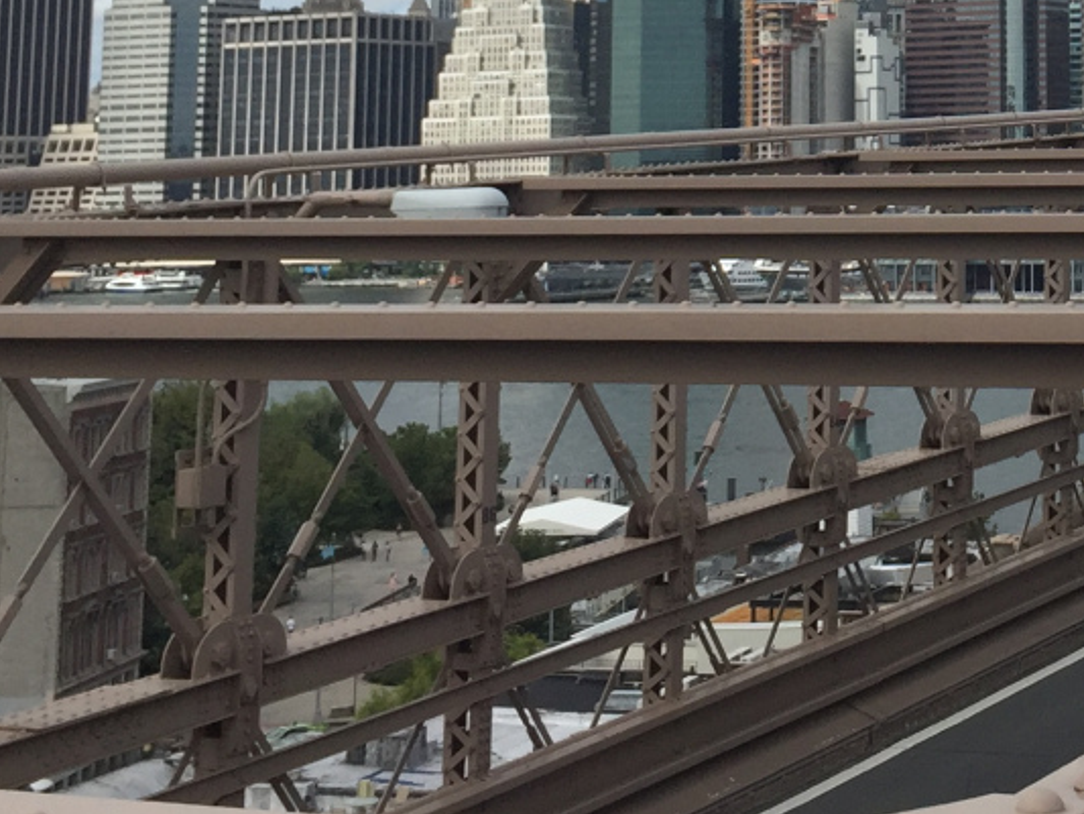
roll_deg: +0.3
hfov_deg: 21.6
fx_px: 2725
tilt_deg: +8.7
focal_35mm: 87
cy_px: -234
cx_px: 1131
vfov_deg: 16.1
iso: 32
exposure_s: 1/2639
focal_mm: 4.15
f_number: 2.2
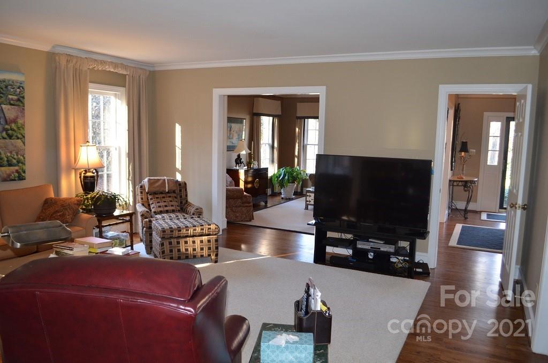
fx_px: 410
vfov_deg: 47.7
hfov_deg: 67.5
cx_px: 274
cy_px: 182
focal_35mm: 27
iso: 800
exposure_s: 1/60
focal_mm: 18
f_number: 3.5
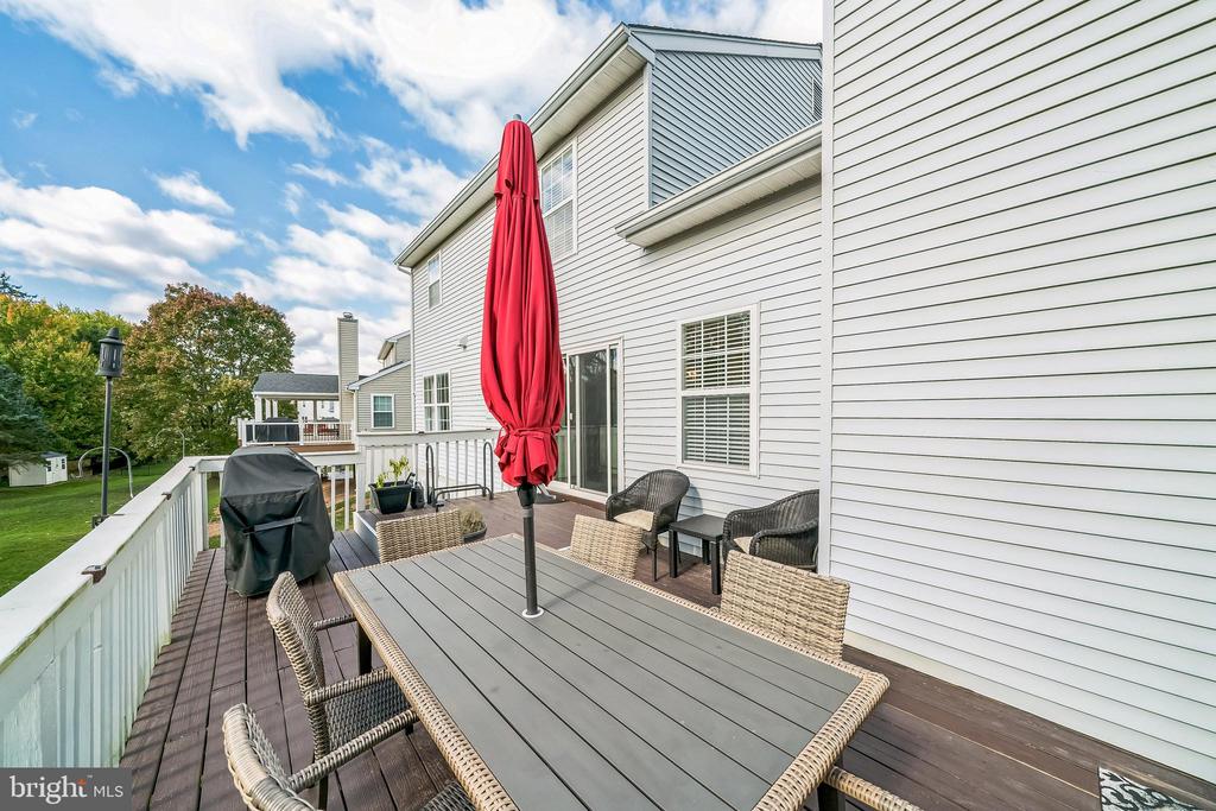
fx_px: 405
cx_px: 608
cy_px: 406
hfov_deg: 112.6
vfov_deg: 90.0
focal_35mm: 12
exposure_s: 1/400
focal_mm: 12
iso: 800
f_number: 8
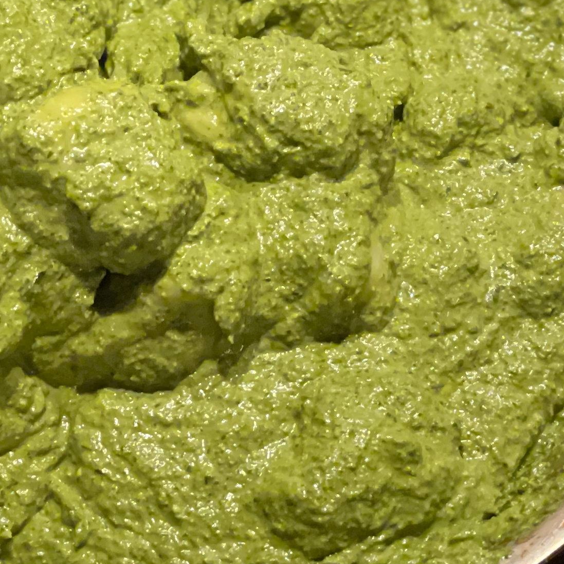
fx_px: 3115
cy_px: 172
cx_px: 49
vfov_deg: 10.3
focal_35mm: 169
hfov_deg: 10.3
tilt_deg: -60.2
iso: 400
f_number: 2
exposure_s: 1/40
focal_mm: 6
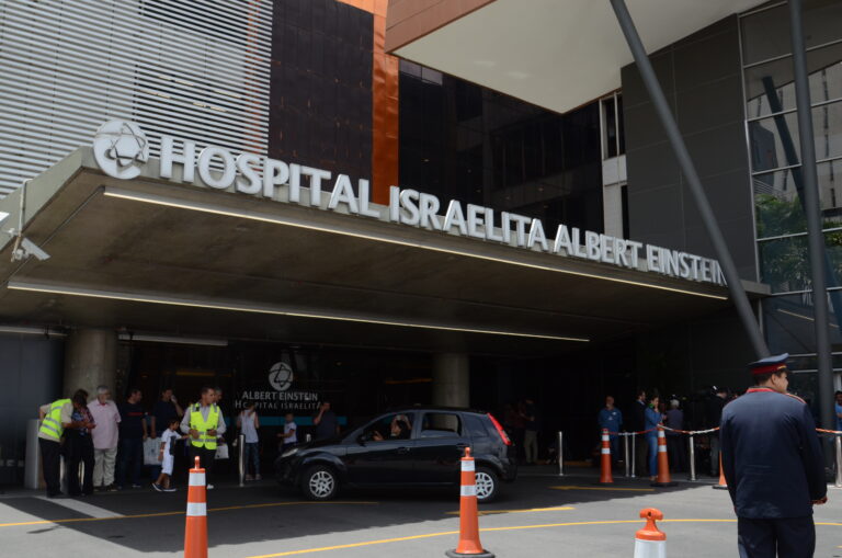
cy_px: 279
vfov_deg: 36.7
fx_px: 840
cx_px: 421
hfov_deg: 53.2
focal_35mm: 36
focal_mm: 24
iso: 500
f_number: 8
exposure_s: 1/640
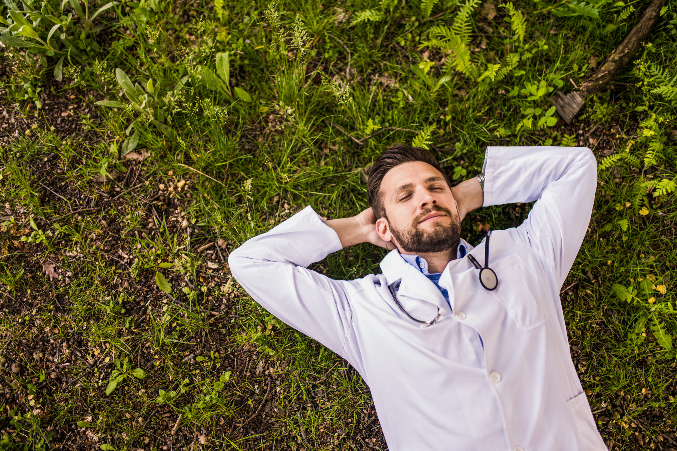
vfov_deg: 37.9
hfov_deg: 54.4
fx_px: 658
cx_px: 338
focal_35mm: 35
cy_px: 226
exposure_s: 1/160
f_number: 1.4
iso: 200
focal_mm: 35
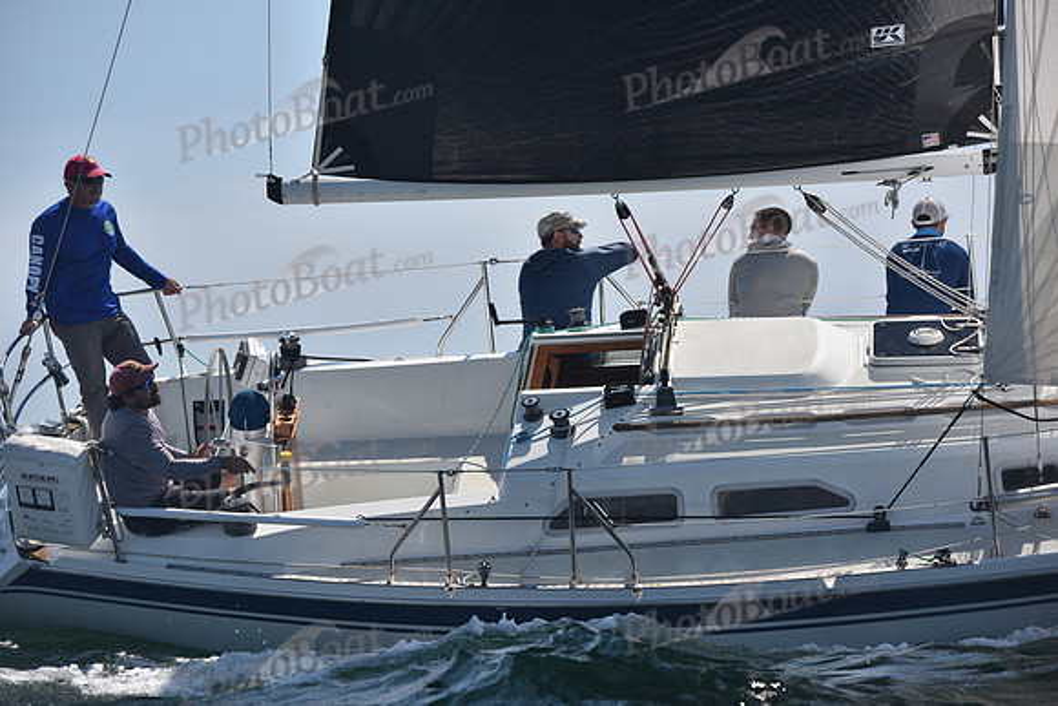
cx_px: 529
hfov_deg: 13.2
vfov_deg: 8.9
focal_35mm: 155
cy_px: 353
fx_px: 4556
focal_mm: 155
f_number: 5.6
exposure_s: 1/1000
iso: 250
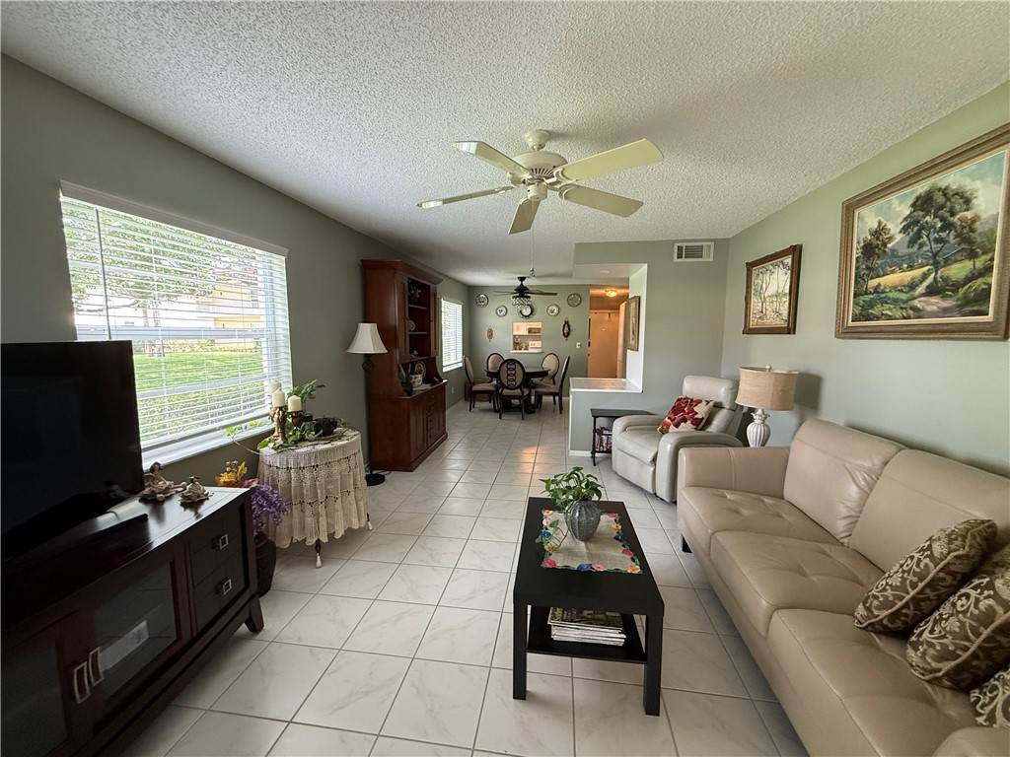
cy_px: 378
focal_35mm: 14
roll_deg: +0.2
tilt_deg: -5.6
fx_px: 408
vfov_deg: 85.7
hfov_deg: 102.1
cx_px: 505
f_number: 2.2
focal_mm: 2.22
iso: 320
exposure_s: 1/99
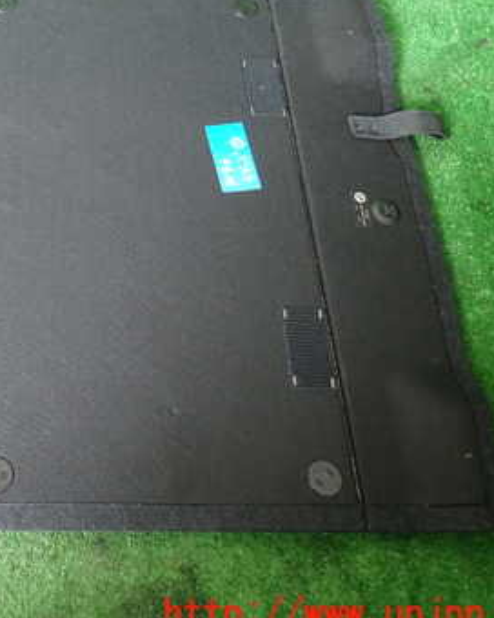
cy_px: 229
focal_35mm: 43
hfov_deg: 32.7
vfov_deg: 42.6
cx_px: 29
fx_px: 786
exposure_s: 1/30
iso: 200
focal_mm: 4.5
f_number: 2
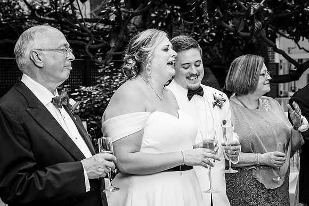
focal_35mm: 74
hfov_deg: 27.1
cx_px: 133
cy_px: 96
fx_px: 639
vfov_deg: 18.3
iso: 1250
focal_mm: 65
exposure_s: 1/250
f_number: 5.6
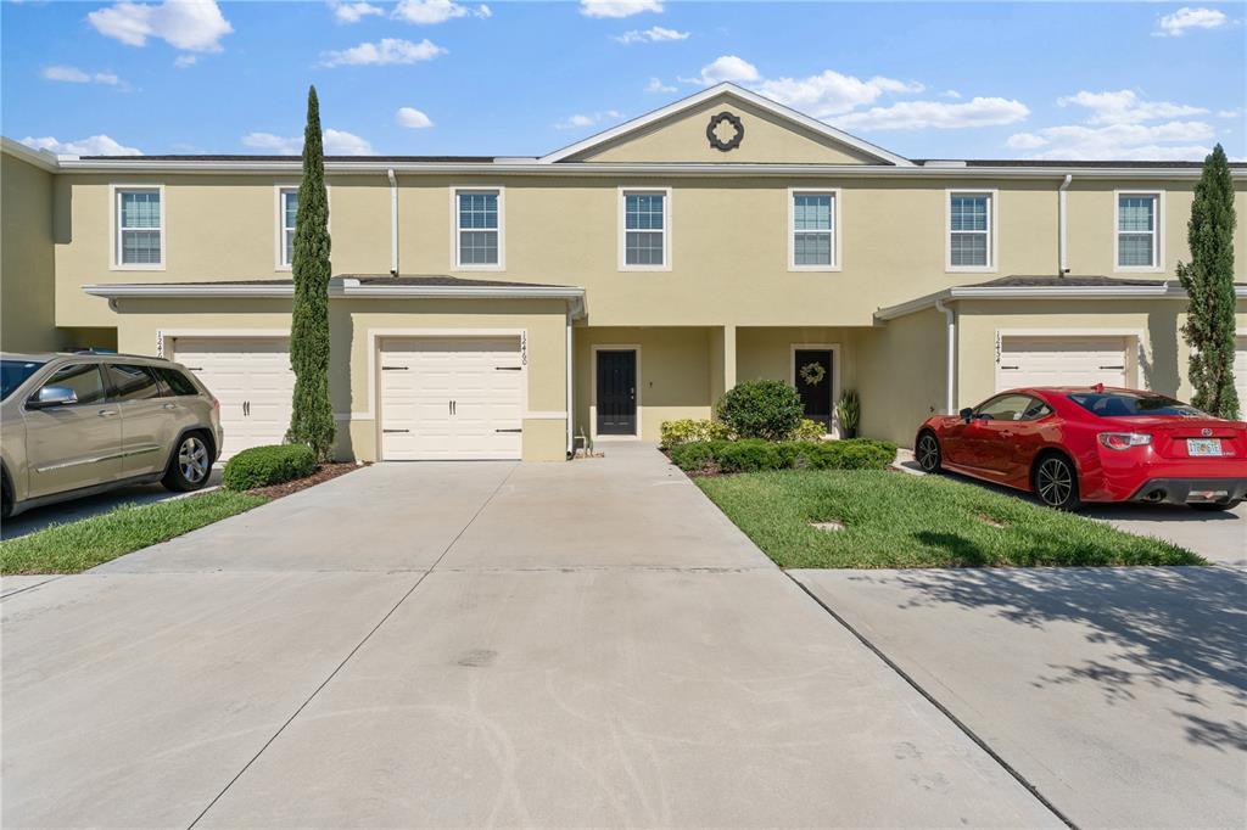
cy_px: 415
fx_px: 630
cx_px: 624
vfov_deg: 66.8
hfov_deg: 89.4
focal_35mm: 18
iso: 320
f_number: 8
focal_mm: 18.2
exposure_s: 1/2000
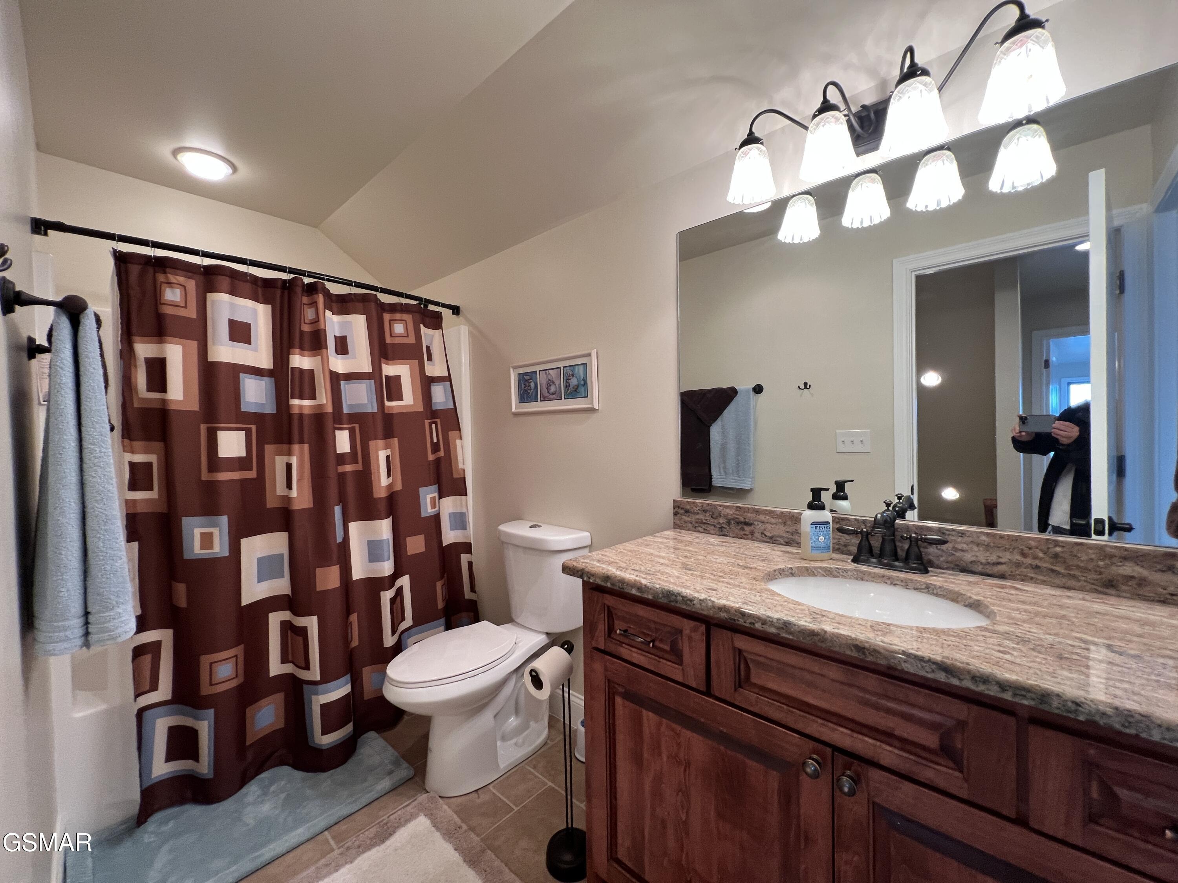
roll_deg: +2.4
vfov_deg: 89.9
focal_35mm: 13
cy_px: 442
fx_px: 442
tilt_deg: -0.5
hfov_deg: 106.2
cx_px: 589
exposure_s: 1/60
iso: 125
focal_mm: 1.57
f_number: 1.8
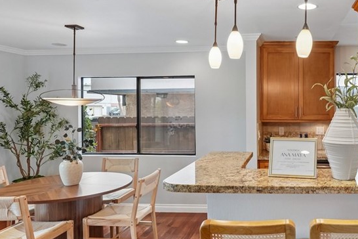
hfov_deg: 57.7
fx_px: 298
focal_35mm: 30
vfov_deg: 43.5
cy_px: 104
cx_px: 281
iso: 400
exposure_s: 1/15
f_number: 8
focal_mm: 16
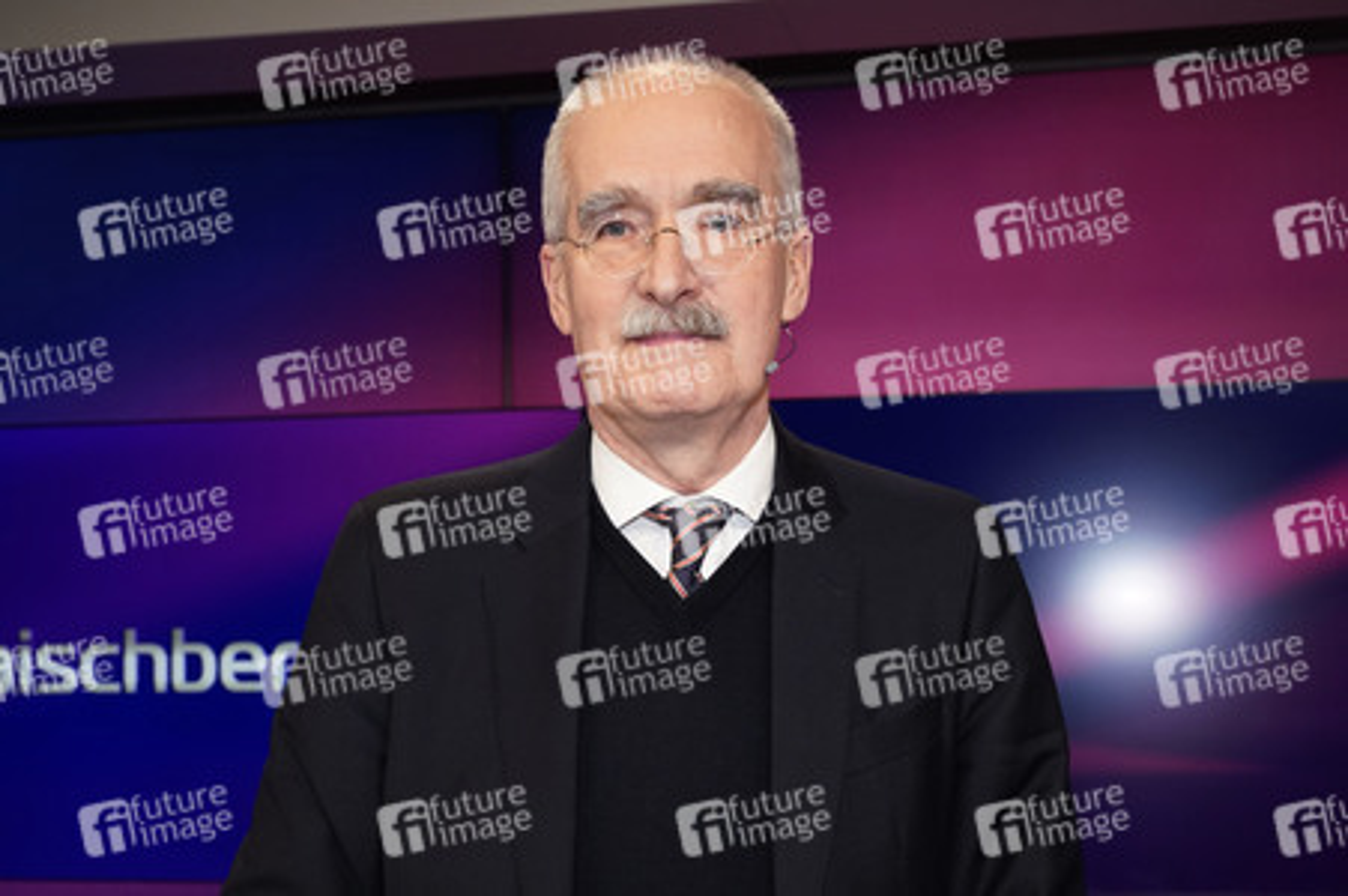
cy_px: 448
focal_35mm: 32
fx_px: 1197
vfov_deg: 41.1
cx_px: 674
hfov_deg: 58.8
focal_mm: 32
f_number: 5
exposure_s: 1/160
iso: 2000
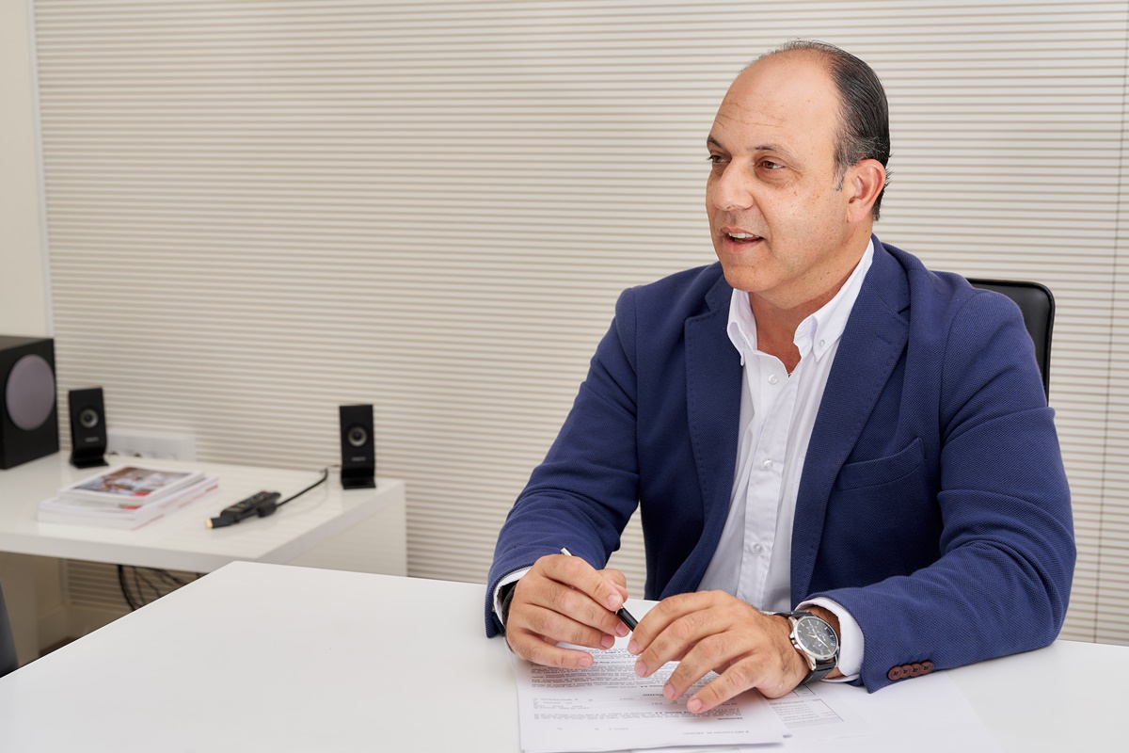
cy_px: 376
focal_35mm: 50
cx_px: 564
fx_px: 1568
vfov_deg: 27.0
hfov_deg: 39.6
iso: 100
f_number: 5.6
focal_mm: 50
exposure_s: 1/100
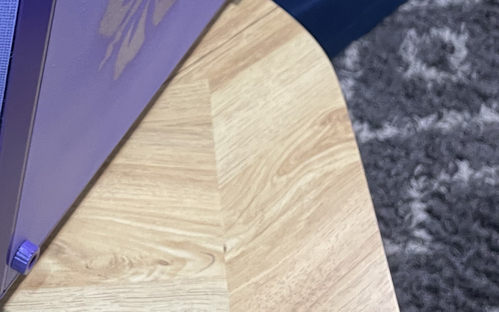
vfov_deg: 17.2
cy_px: -70
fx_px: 979
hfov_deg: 28.0
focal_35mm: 72
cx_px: 97
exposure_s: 1/60
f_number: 1.6
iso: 200
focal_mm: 4.2
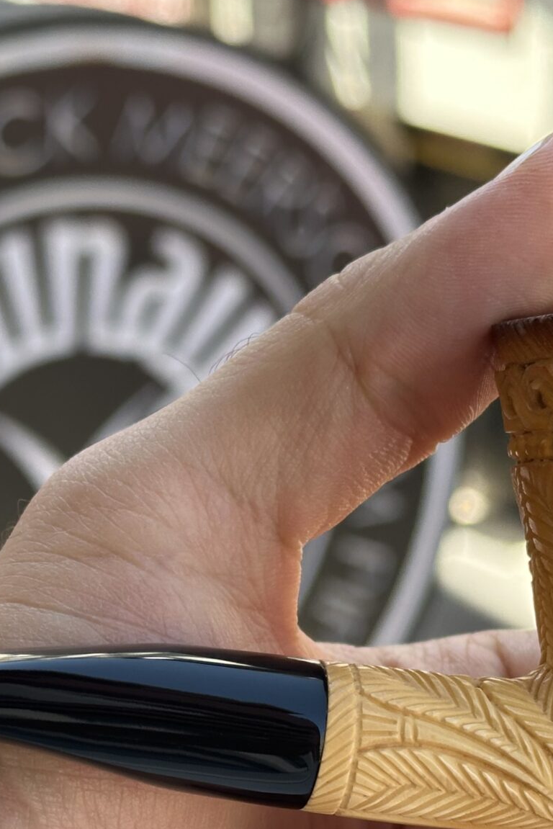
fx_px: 2556
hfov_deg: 12.3
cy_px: 577
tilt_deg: -19.0
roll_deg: +1.5
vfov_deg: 18.3
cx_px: 213
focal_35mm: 111
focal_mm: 6.86
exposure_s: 1/444
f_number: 1.78
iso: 64
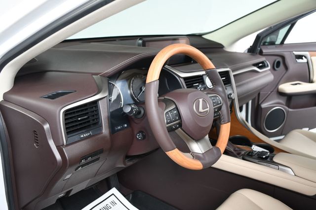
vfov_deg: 36.8
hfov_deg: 53.2
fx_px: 316
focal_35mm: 36
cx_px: 158
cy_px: 105
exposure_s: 1/160
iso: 100
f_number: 3.8
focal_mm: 24
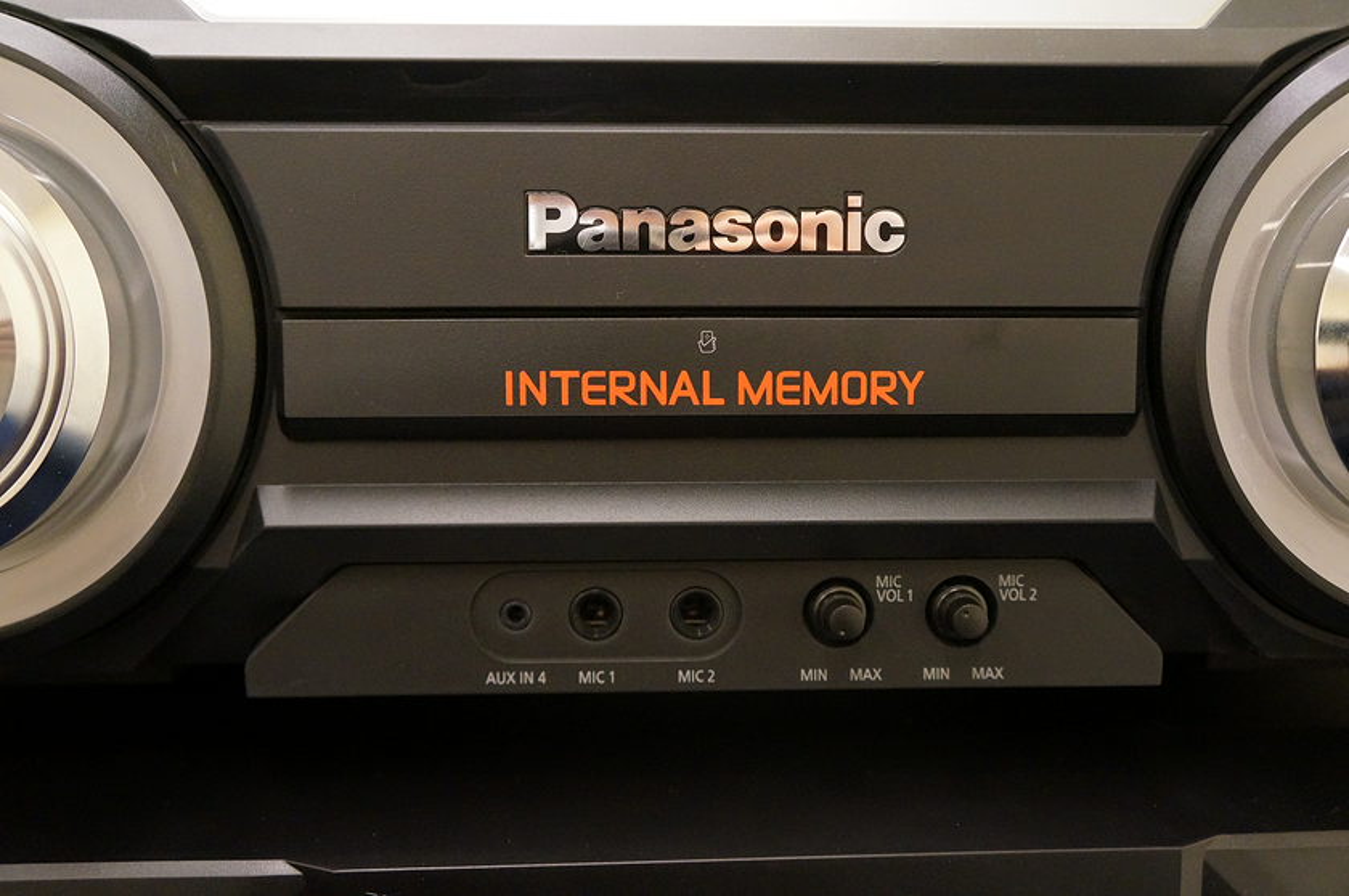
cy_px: 448
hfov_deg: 51.3
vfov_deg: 35.4
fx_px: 1404
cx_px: 674
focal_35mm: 38
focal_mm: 25
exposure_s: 1/100
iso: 3200
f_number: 4
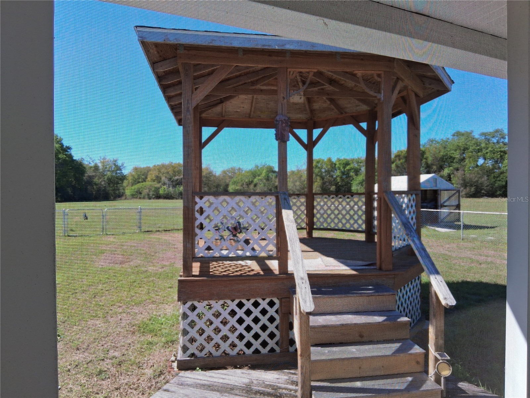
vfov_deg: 53.1
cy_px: 199
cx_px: 265
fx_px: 398
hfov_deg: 67.3
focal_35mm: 26
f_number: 1.8
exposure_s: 1/336
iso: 25
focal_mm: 3.98
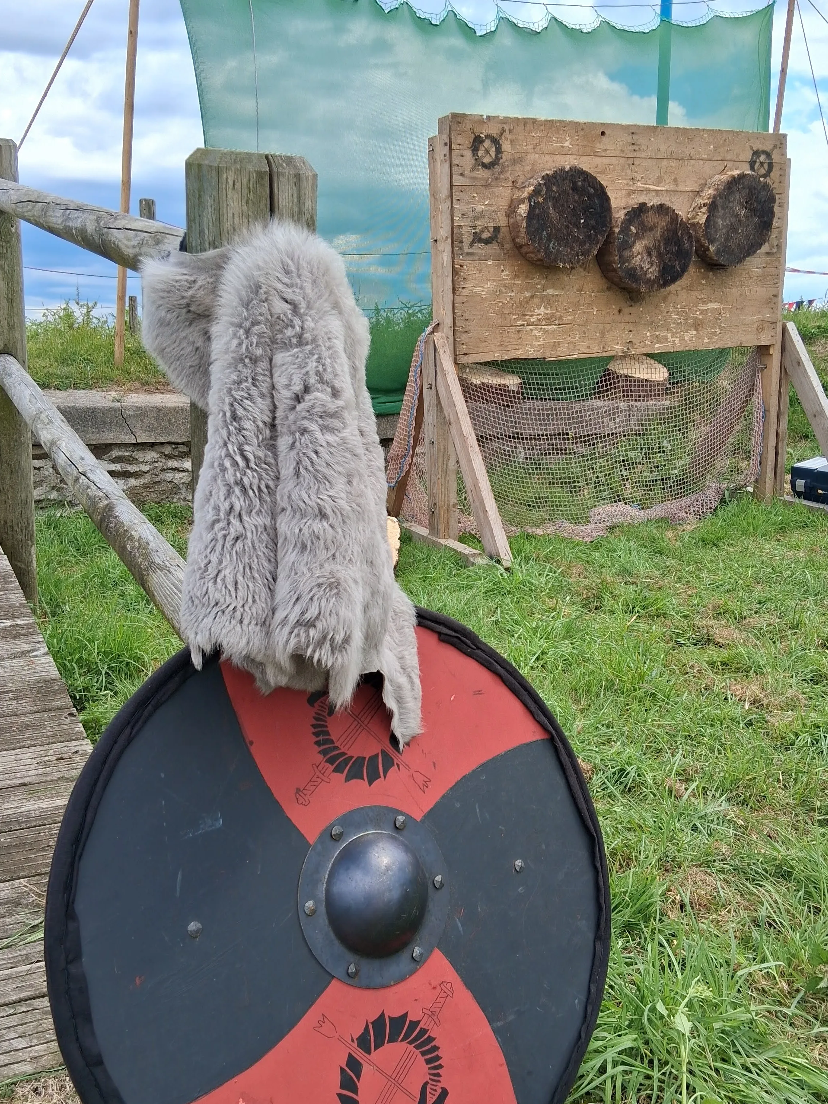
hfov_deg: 40.6
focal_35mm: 35
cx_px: 463
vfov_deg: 52.6
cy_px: 598
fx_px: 1116
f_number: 1.8
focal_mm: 3.98
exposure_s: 1/537
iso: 25
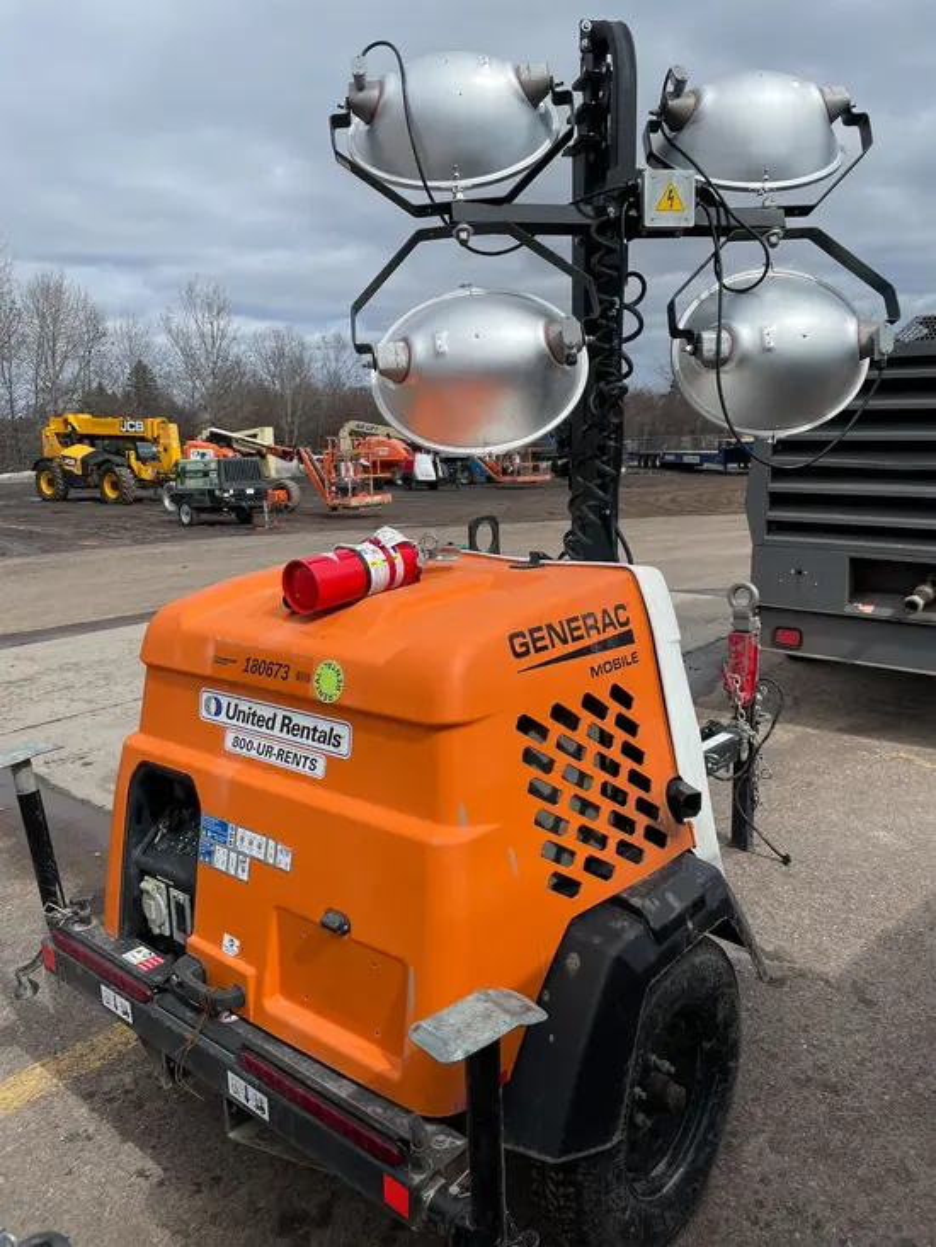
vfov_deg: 67.3
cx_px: 468
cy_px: 624
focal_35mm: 26
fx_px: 937
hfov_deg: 53.1
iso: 50
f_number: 1.6
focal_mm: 4.2
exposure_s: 1/5291
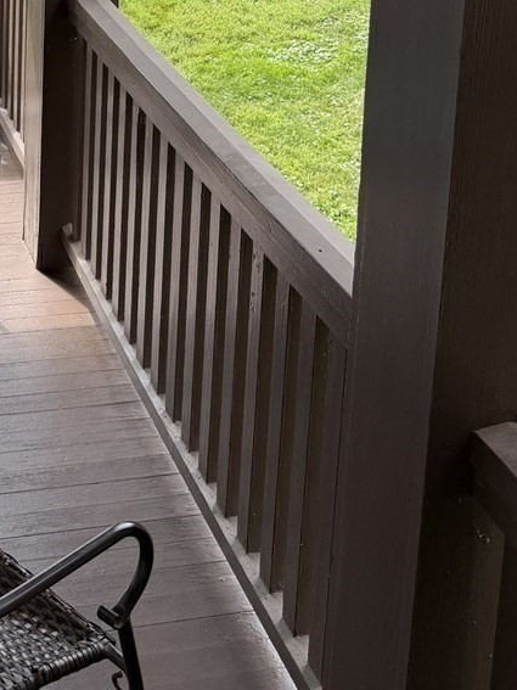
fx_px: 1295
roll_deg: -1.6
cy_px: -108
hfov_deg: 22.0
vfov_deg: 26.9
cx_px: 47
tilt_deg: -11.8
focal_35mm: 65
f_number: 1.78
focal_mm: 6.76
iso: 80
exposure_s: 1/617
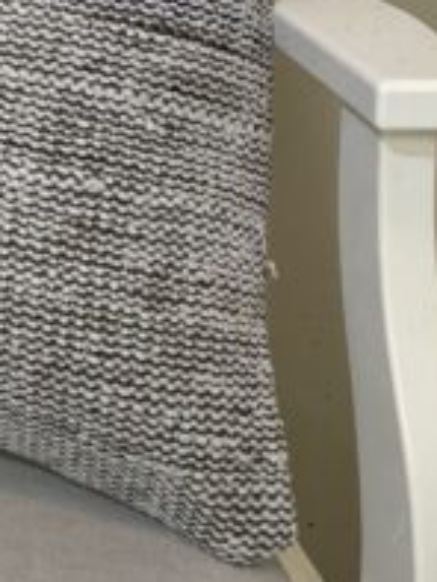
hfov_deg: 17.1
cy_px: -127
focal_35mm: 79
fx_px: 1328
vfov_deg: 22.6
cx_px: -195
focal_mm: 4.25
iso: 125
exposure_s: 1/121
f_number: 1.8
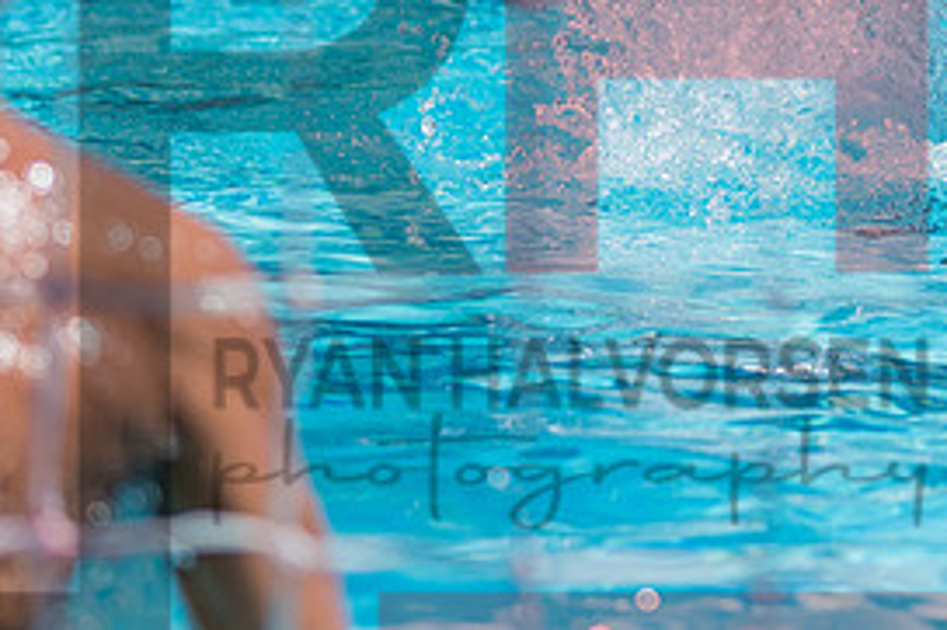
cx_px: 765
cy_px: -112
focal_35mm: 253
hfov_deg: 8.1
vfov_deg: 5.4
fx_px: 6651
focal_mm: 70
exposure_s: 1/4000
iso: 100
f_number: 2.8
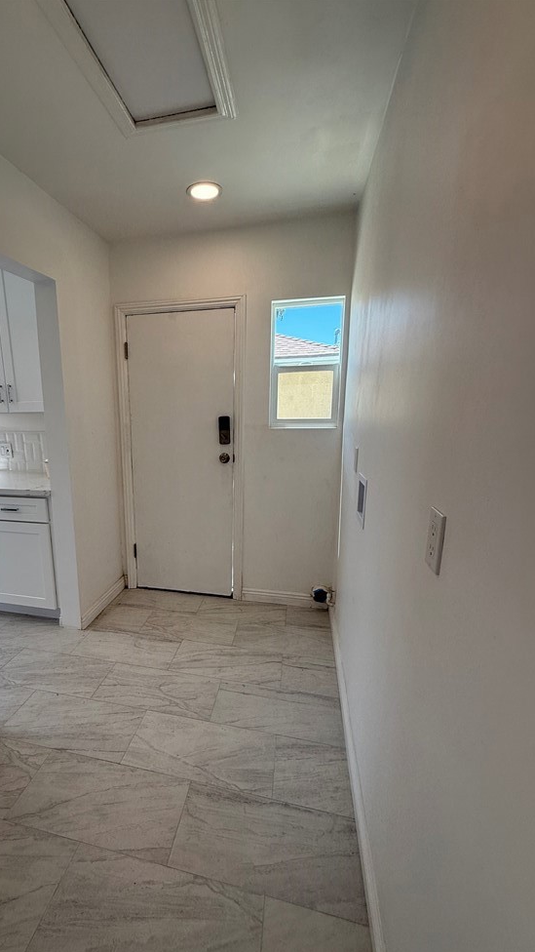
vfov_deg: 99.3
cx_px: 193
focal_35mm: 16
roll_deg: +0.2
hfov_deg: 65.8
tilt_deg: -11.4
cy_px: 496
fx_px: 404
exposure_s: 1/210
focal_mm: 2.22
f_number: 2.2
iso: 64
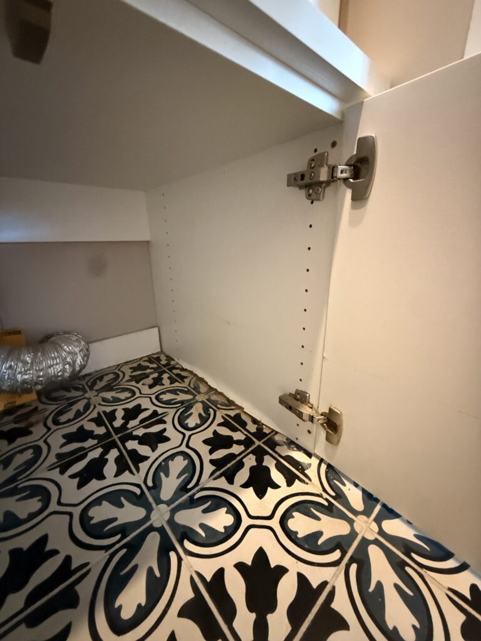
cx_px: 240
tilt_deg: -16.9
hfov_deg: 85.7
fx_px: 259
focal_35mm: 14
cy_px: 320
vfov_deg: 102.1
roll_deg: -1.0
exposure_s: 1/40
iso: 1600
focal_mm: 2.22
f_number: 2.2
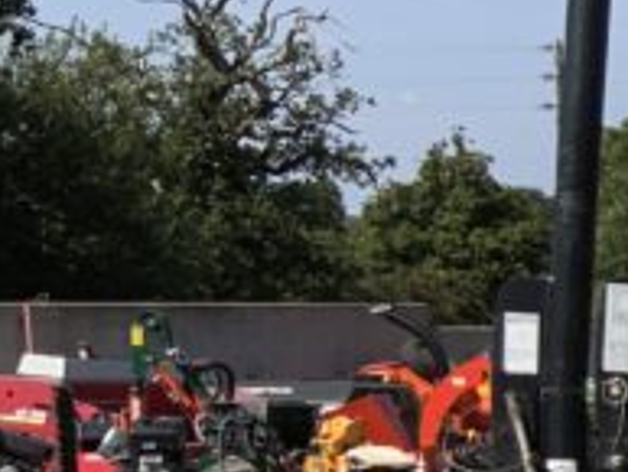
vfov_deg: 9.6
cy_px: 501
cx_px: 1656
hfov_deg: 10.5
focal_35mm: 154
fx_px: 2796
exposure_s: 1/2141
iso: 16
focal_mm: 3
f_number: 1.8
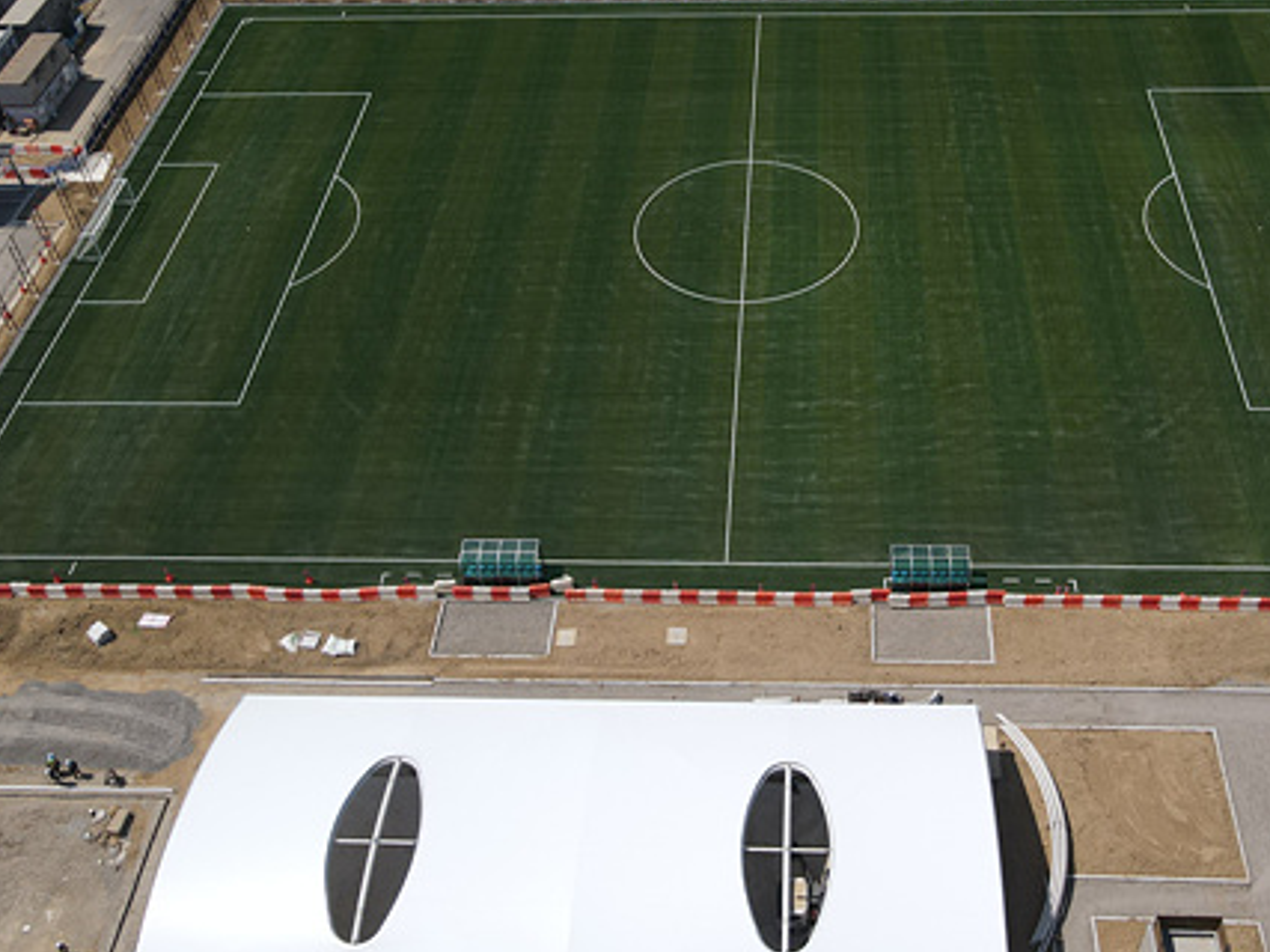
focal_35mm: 36
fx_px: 1320
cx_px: 741
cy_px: 315
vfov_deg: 39.2
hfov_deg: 51.1
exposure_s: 1/1250
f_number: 2.8
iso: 100
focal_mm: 4.5
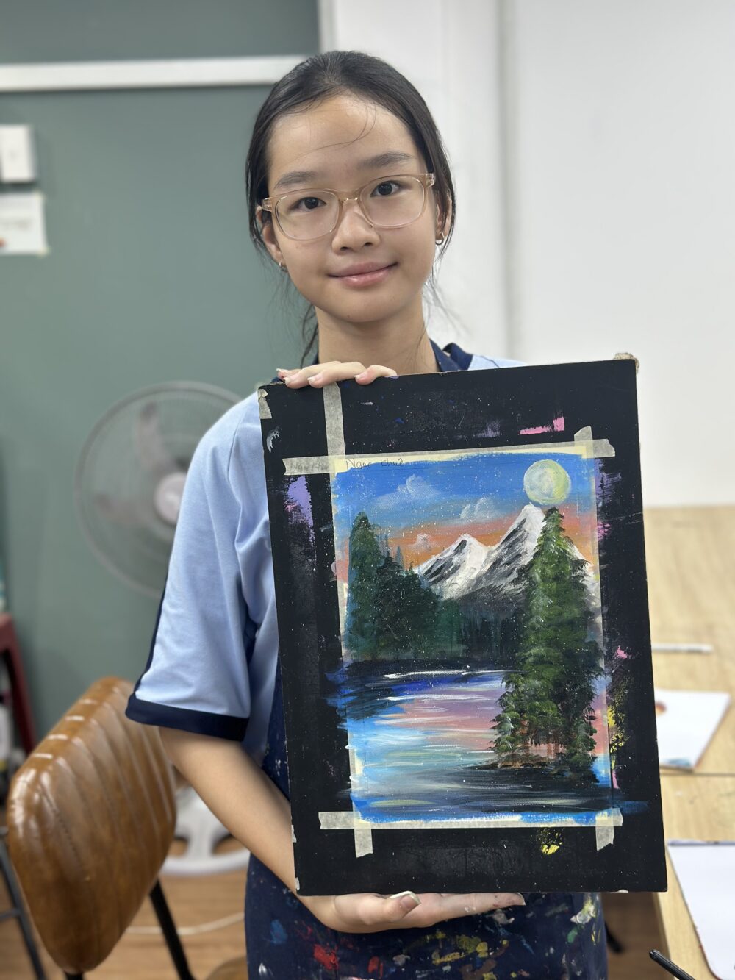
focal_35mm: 48
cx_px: 368
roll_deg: +2.3
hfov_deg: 30.3
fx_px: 1359
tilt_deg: -11.7
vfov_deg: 39.7
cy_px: 490
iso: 64
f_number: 1.78
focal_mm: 6.86
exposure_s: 1/144
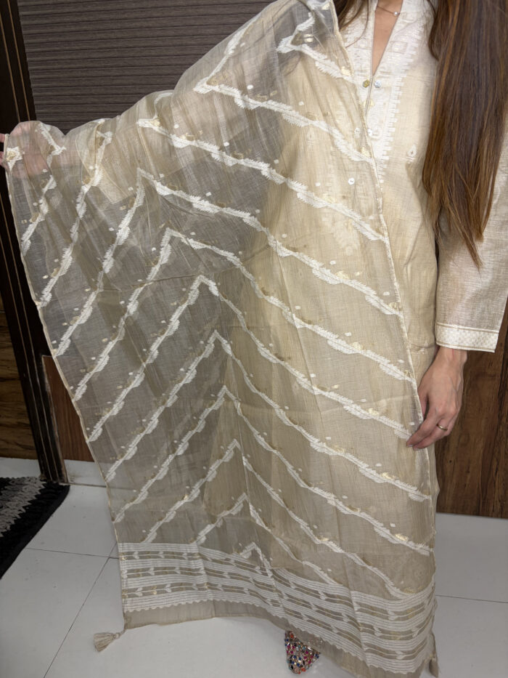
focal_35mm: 26
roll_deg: +0.5
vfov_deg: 67.3
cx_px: 254
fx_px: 509
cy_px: 339
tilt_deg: -22.9
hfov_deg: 53.1
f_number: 1.6
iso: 80
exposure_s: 1/50
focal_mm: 5.96
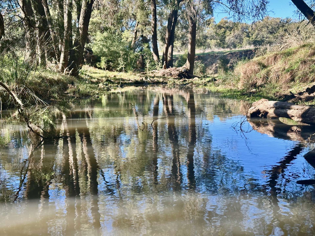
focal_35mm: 48
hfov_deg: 39.7
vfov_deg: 30.3
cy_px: 118
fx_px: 437
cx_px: 158
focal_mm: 6.86
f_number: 1.78
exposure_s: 1/527
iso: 64
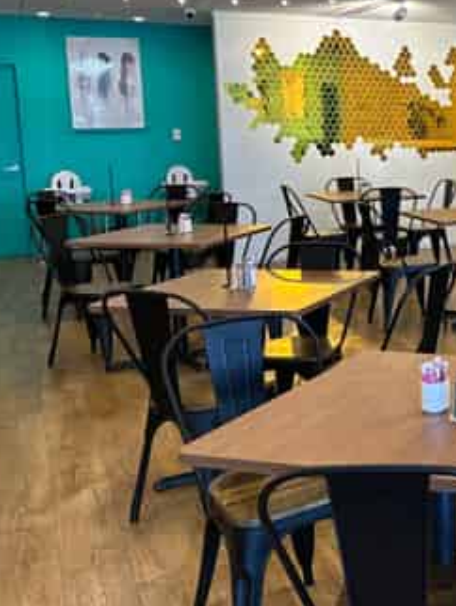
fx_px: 860
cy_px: 231
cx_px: 590
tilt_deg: -6.2
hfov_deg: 25.6
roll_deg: +0.3
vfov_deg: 38.7
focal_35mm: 49
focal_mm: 6.86
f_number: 1.78
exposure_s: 1/100
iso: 100
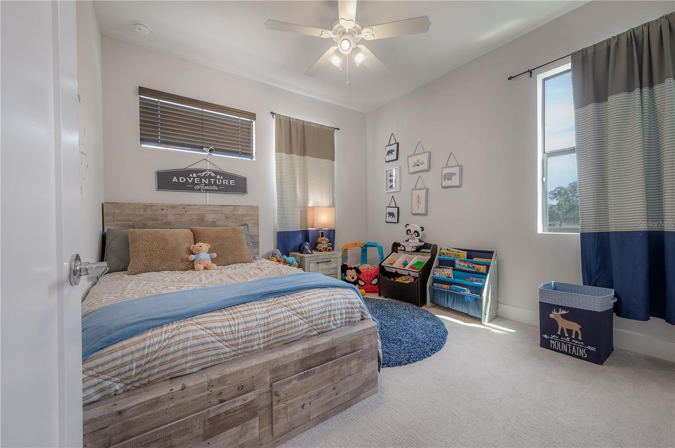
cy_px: 224
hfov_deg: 104.3
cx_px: 338
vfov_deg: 81.1
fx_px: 262
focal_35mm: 14
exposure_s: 1/80
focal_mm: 14
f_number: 10
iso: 320
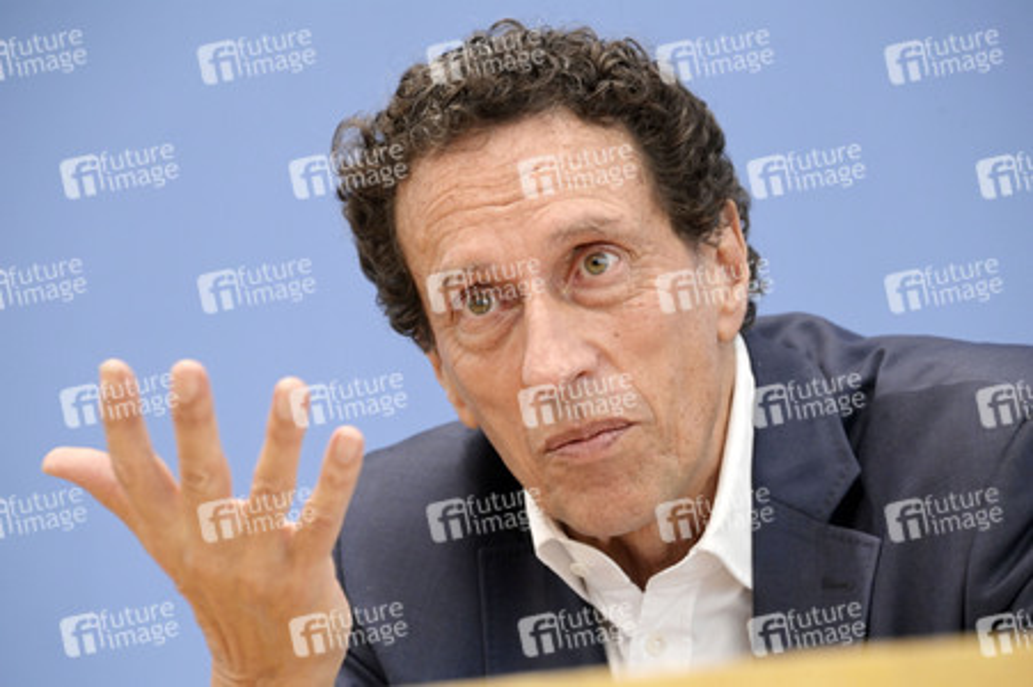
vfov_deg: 8.1
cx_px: 516
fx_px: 4874
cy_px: 344
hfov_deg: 12.1
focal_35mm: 170
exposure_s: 1/400
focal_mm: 170
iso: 3200
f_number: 5.6
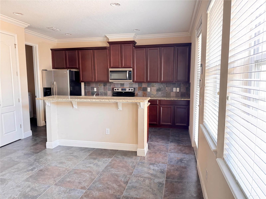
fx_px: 184
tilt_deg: -6.5
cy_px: 100
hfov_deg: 71.6
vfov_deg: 56.8
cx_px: 133
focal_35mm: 24
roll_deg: +0.2
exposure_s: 1/50
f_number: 1.78
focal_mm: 6.76
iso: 800
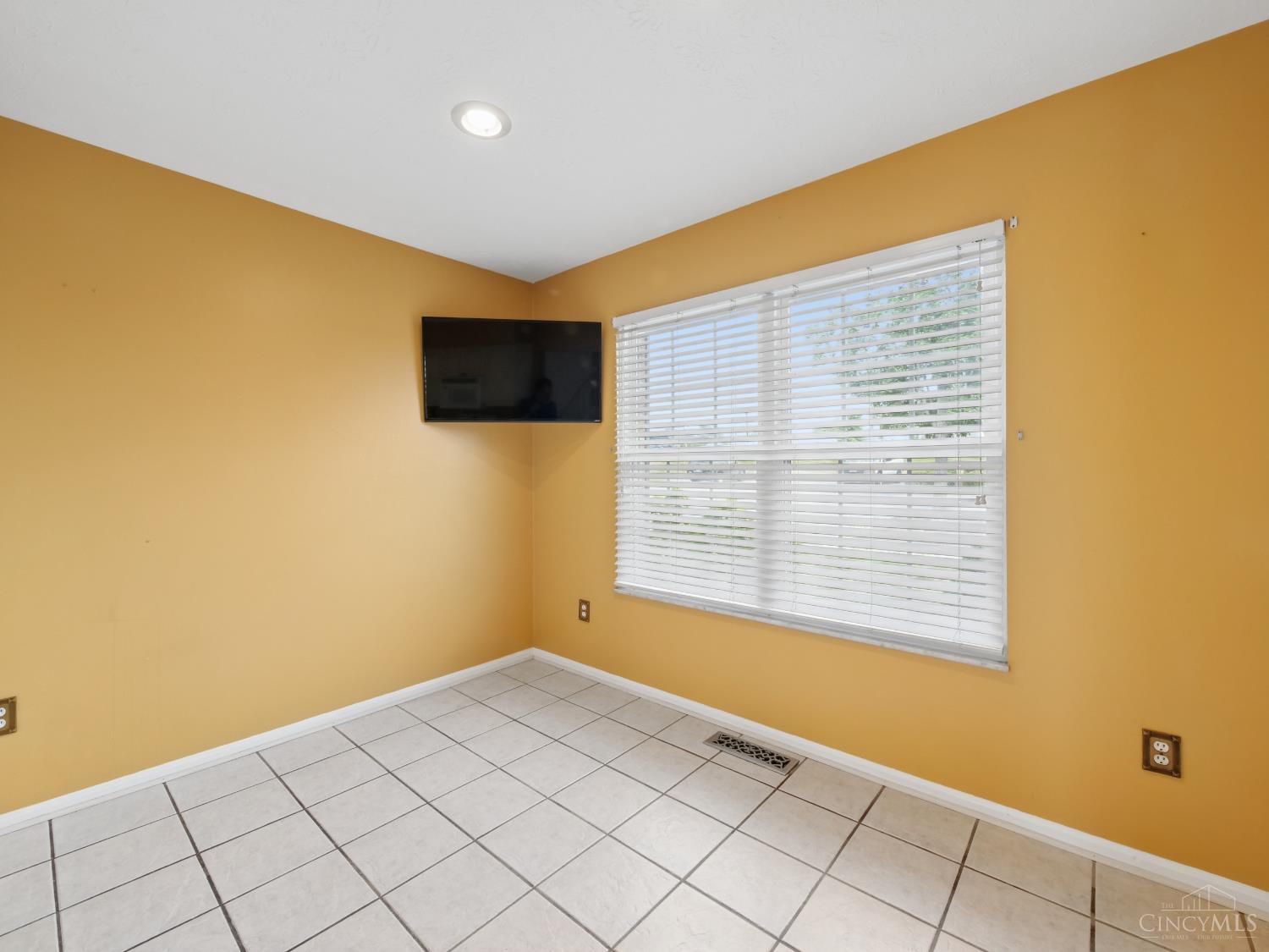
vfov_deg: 85.7
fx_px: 513
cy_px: 476
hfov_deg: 102.1
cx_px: 634
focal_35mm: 14
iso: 640
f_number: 7.1
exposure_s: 1/40
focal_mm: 7
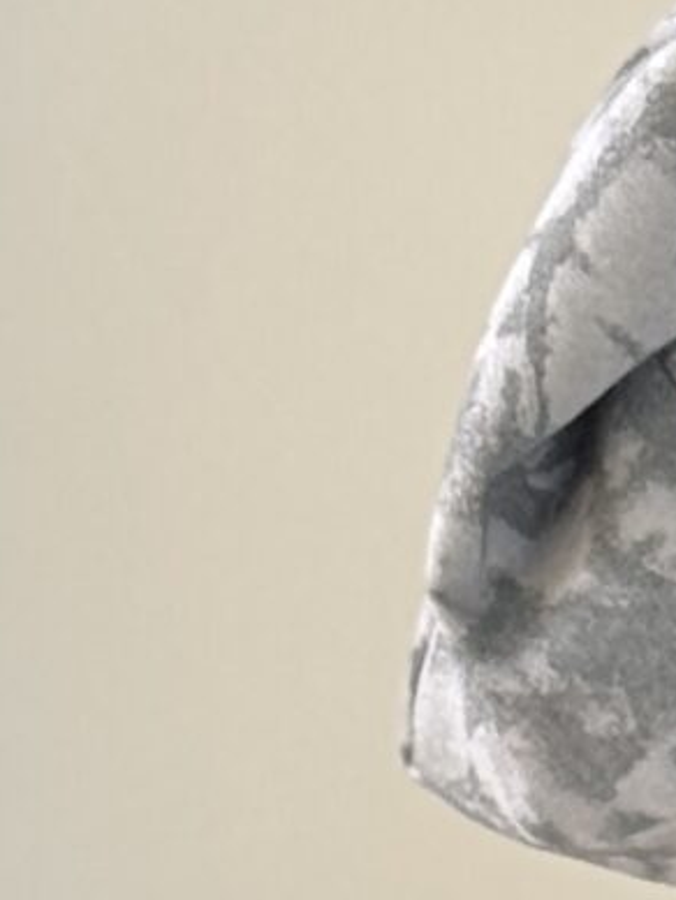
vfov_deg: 6.1
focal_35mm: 316
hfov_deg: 4.6
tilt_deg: -6.0
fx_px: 8224
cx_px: 1665
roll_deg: +0.6
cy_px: 1844
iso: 50
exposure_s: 1/121
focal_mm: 6.76
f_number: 1.78
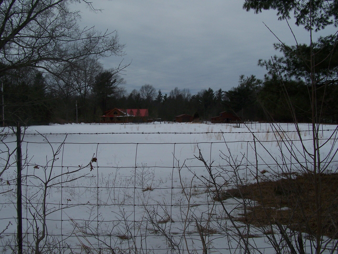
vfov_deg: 37.7
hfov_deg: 49.0
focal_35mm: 38
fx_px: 371
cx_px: 169
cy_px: 127
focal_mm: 6.3
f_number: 5.6
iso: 80
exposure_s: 1/800
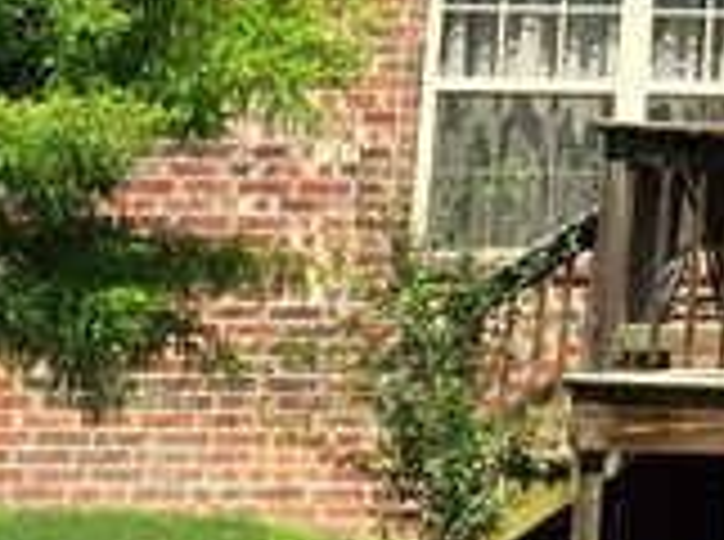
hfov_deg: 9.8
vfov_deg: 7.7
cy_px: -540
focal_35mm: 185
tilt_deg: +13.3
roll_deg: -2.0
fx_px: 3861
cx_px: 1569
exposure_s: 1/1068
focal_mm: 4.15
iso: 32
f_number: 2.2
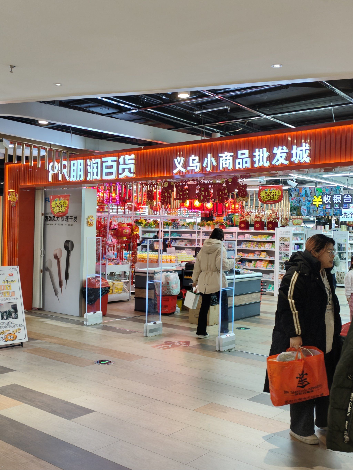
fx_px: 476
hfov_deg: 40.7
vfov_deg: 52.6
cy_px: 235
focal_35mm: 35
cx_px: 176
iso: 160
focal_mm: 5.84
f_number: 1.6
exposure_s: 1/100
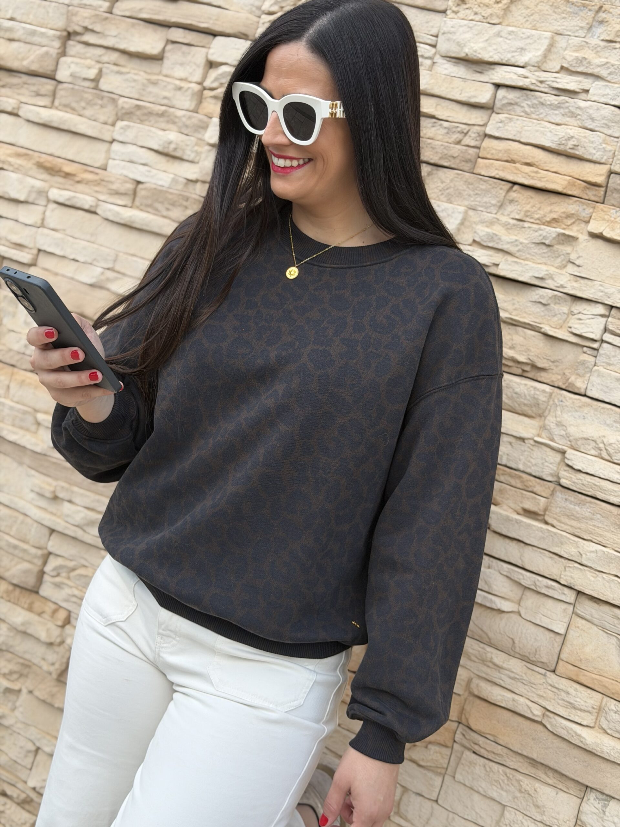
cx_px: 310
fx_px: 1146
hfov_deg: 30.3
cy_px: 414
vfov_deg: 39.7
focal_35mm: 48
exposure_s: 1/427
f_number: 1.78
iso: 64
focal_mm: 6.76
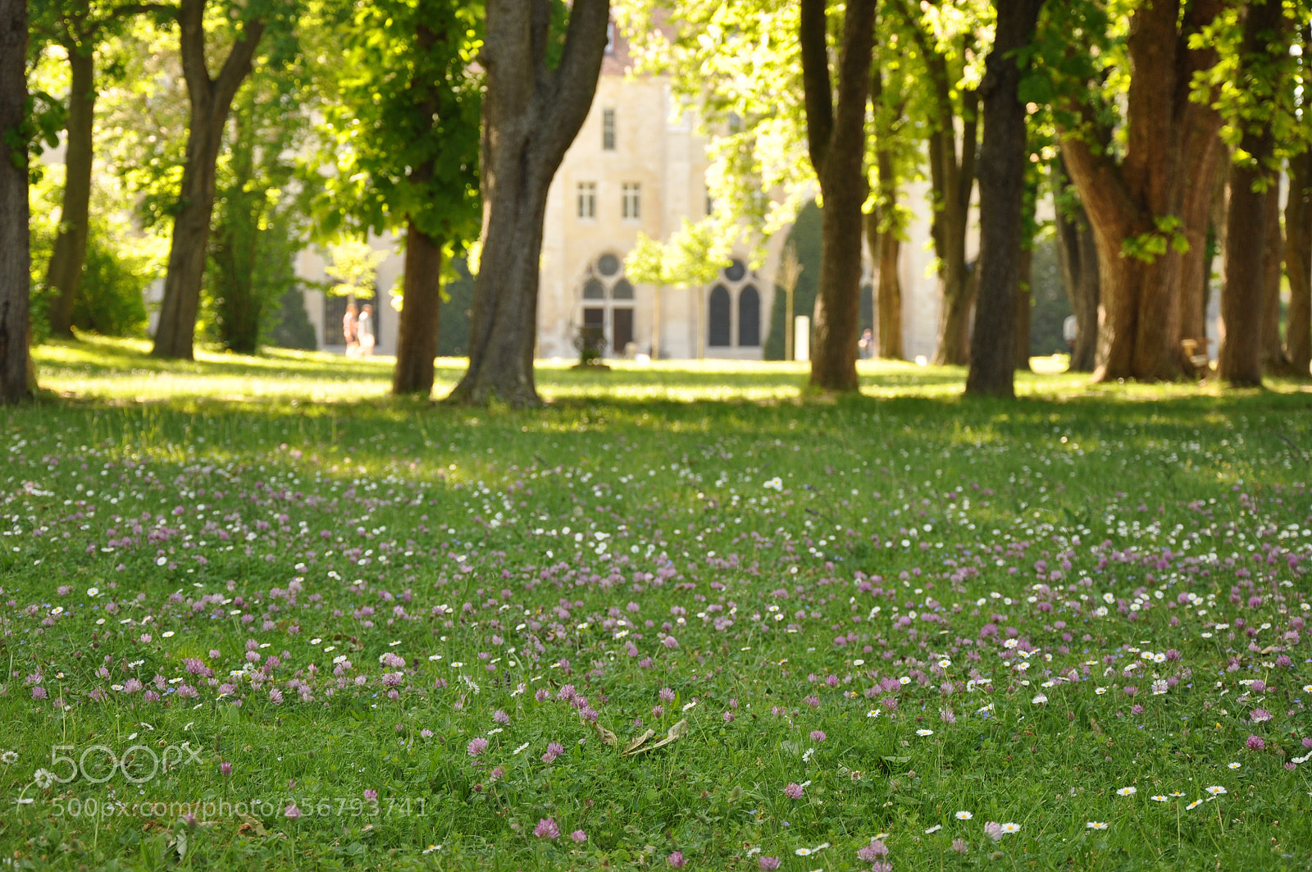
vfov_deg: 17.5
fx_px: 2839
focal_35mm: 78
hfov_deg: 26.0
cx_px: 656
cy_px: 436
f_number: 5
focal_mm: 52
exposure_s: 1/80
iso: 200
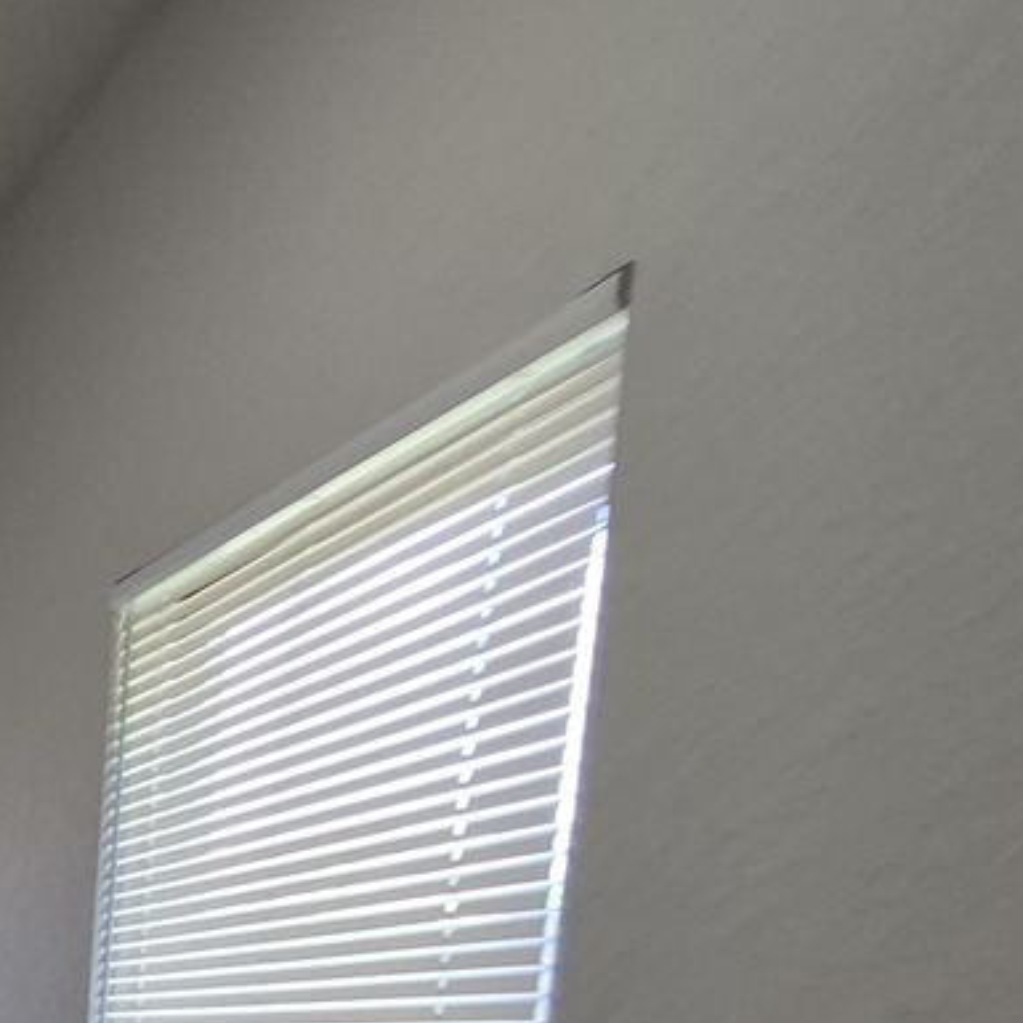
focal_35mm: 43
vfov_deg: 31.9
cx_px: -369
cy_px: 1259
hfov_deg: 29.7
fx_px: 1438
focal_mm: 1.74
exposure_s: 1/60
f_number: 2.2
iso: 64
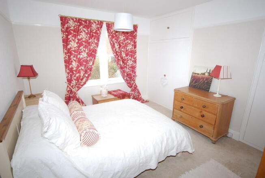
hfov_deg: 89.9
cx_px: 132
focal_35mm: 18
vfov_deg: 67.5
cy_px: 89
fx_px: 133
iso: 200
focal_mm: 12
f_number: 4.5
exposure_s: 1/60
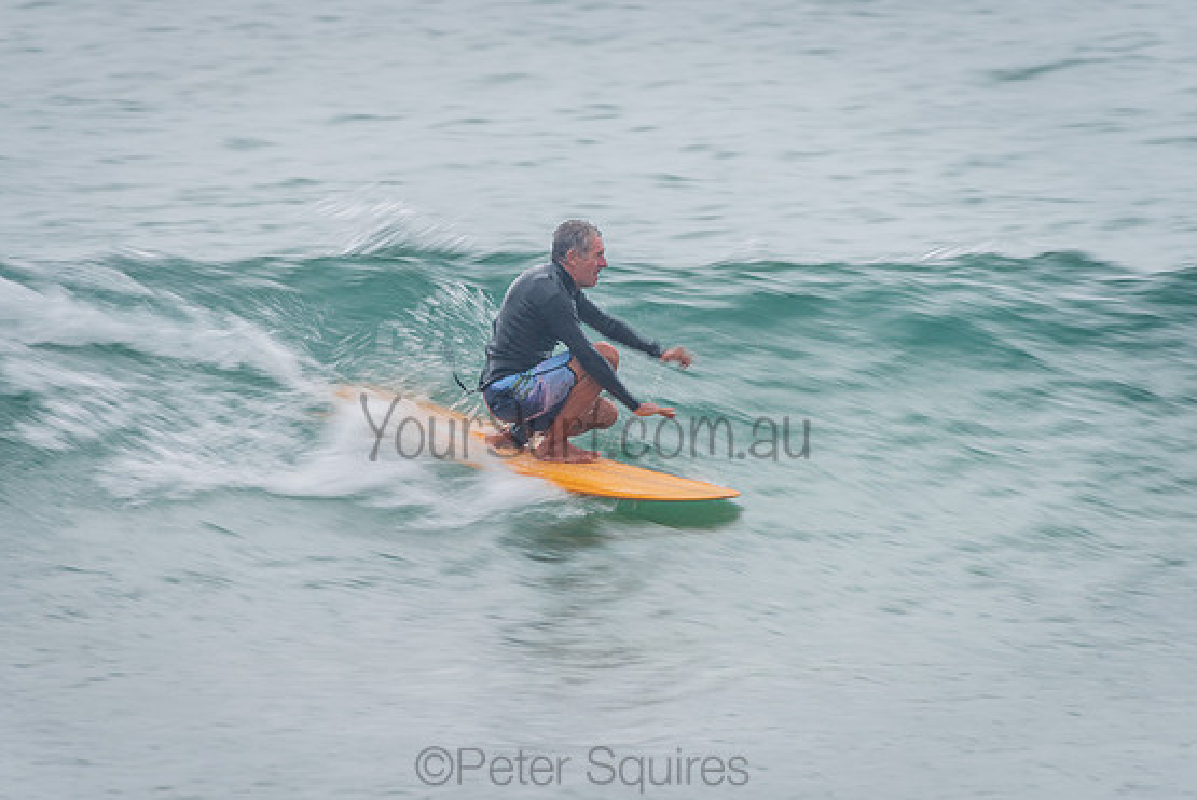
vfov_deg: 2.4
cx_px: 531
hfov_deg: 3.6
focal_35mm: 565
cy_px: 374
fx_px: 18800
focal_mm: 500
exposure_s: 1/30
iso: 64
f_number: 7.1
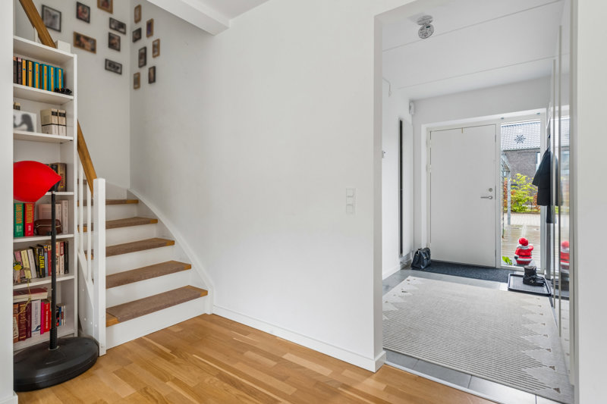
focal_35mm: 18
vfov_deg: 67.4
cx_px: 304
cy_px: 202
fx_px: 303
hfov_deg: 90.0
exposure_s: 1/5
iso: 320
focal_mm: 18
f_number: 10
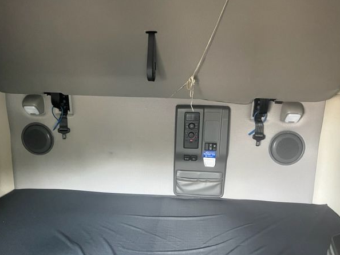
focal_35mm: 28
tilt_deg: -12.4
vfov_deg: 49.8
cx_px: 163
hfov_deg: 63.4
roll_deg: -2.1
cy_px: 134
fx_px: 275
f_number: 1.6
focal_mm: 5.1
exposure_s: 1/60
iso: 500
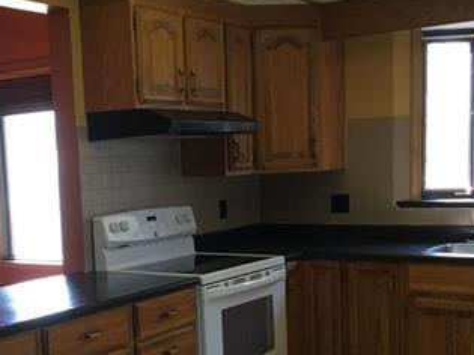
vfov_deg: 24.6
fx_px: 808
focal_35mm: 59
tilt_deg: -7.9
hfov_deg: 32.6
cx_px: 181
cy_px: 259
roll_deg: +1.7
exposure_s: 1/30
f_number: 2.2
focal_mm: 4.15
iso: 40
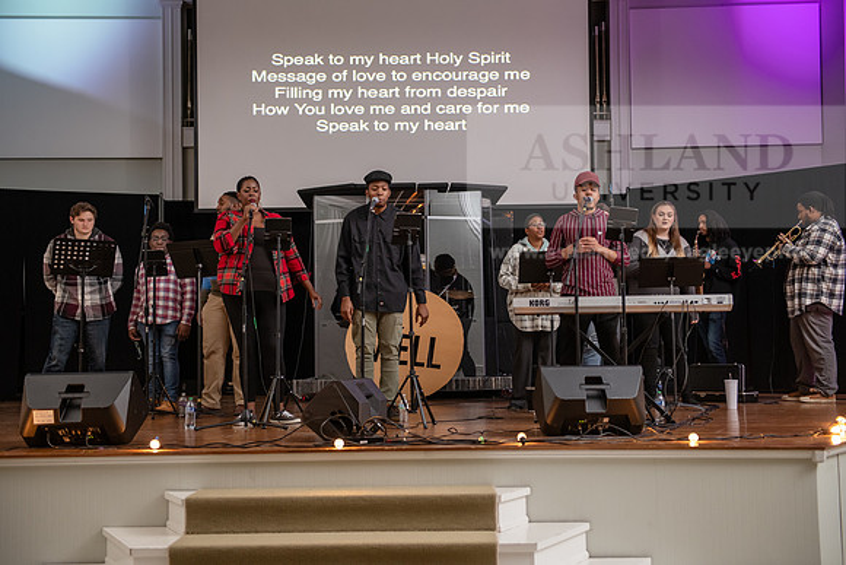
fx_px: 1175
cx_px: 423
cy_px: 282
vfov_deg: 27.0
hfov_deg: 39.6
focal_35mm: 50
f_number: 3.2
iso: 1250
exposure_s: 1/40
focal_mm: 50
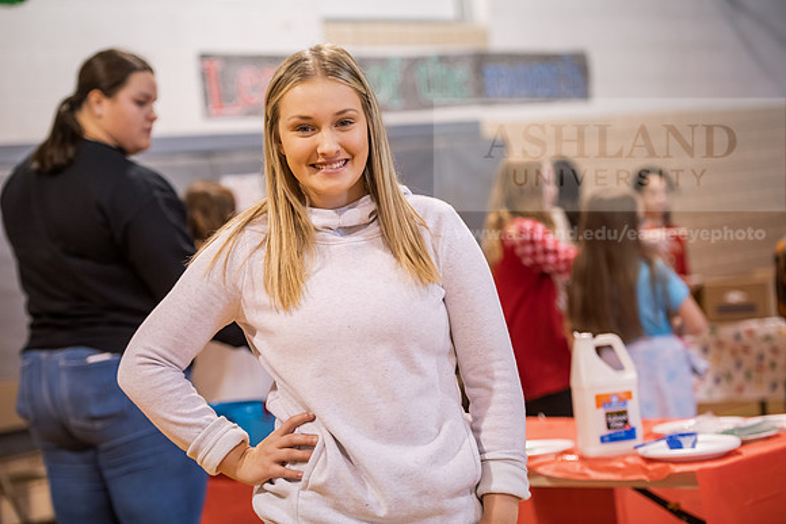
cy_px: 262
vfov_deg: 14.0
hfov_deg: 20.8
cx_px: 393
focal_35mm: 98
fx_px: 2140
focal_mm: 98
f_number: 3.2
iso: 1250
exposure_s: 1/200
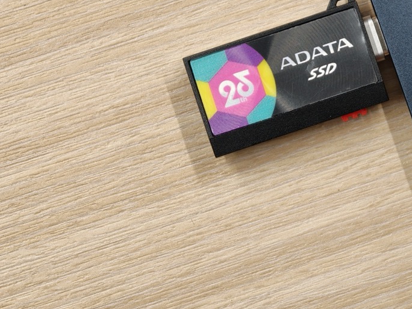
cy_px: 53
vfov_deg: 11.3
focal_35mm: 131
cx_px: 308
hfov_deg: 15.0
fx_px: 1559
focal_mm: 16.53
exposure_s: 1/50
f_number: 2.1
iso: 640
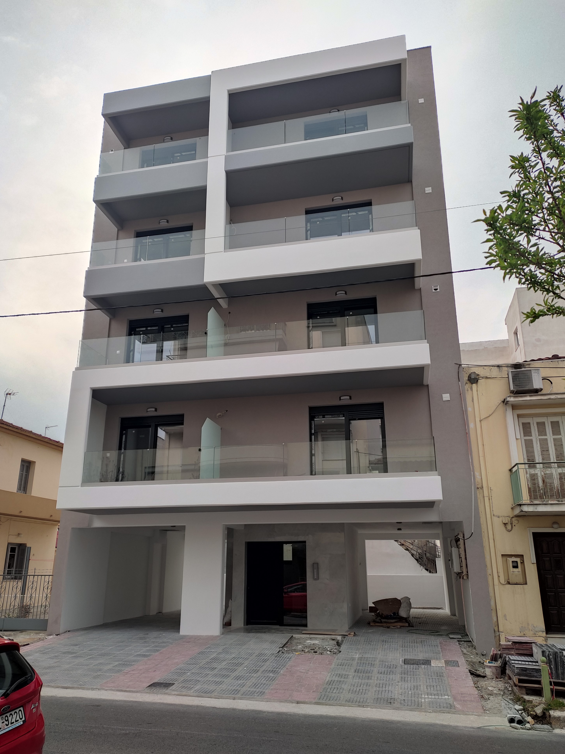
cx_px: 280
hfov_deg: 51.4
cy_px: 385
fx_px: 588
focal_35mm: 27
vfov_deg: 65.3
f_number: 1.79
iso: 100
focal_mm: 4.74
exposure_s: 1/274
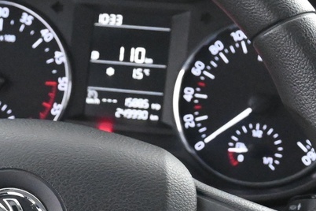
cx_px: 8
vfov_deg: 8.6
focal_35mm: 157
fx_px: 1378
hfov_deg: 12.9
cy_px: 260
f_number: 4.5
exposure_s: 1/40
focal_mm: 26
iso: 5600
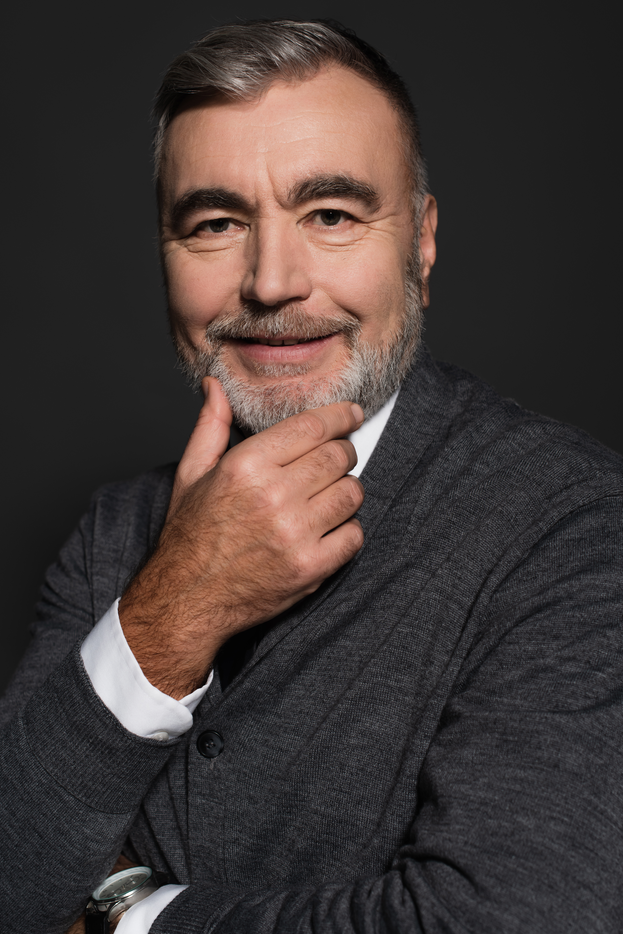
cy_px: 476
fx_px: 1401
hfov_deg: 25.1
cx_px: 308
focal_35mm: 54
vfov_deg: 36.9
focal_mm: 50
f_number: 5
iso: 100
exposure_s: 1/160
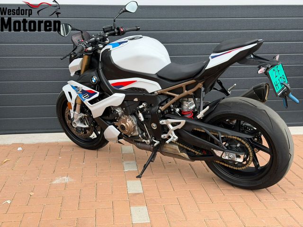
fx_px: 420
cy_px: 114
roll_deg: +0.1
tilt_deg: -10.7
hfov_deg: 39.7
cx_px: 152
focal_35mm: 48
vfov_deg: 30.3
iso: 100
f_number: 1.78
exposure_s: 1/1608
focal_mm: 6.76
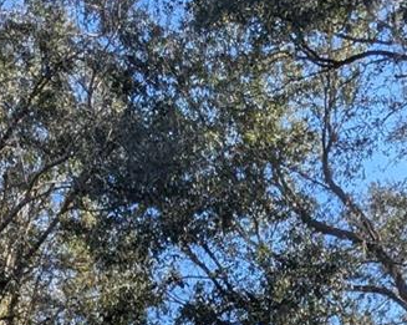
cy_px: 630
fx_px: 746
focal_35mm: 62
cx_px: 164
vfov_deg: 17.9
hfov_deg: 30.4
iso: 44
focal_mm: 1.95
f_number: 2.2
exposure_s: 1/503
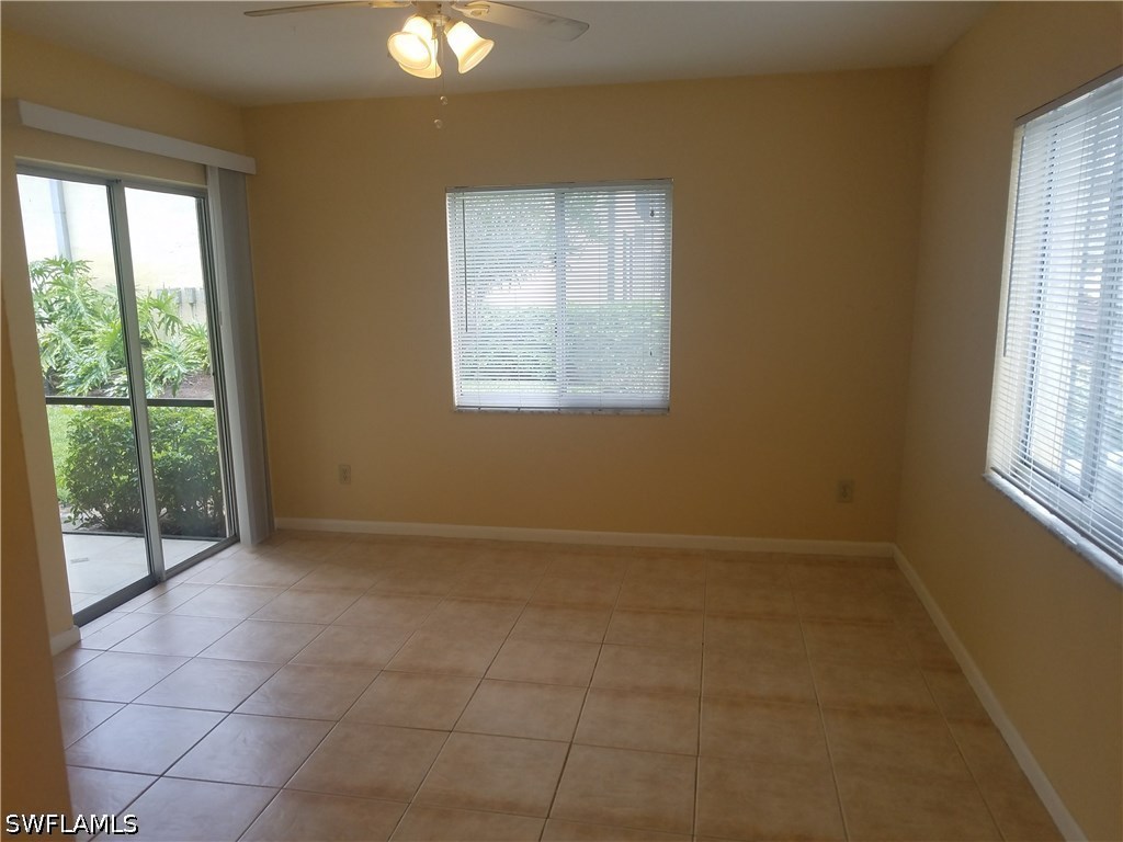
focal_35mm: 26
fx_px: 843
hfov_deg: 67.3
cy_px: 421
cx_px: 562
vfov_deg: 53.1
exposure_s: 1/174
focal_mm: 4.2
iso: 50
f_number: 1.7
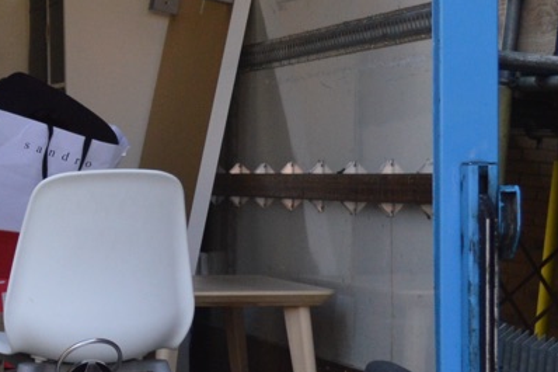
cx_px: -153
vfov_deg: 7.6
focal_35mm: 181
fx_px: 2804
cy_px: 152
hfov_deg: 11.1
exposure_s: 1/500
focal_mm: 30
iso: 500
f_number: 4.5
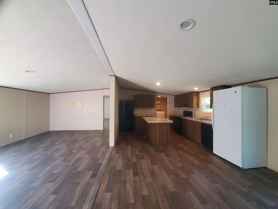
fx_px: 104
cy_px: 104
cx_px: 139
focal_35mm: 13
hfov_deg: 106.2
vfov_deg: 89.9
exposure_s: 1/60
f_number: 2.2
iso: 200
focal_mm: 1.8
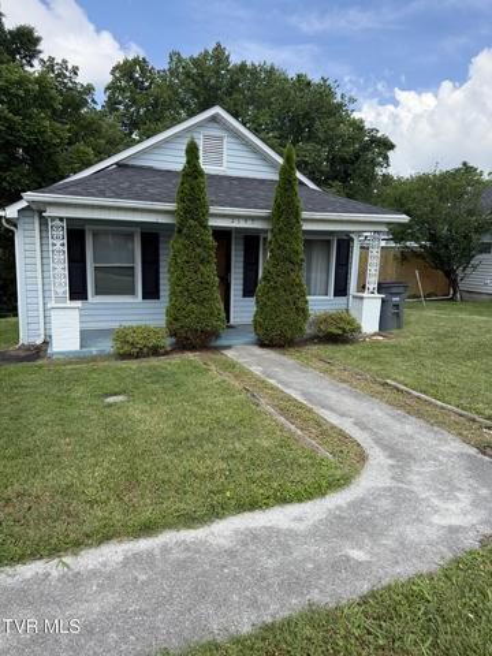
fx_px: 455
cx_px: 246
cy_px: 328
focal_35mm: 24
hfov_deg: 56.8
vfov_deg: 71.6
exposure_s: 1/2525
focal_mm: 6.76
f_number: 1.78
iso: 100
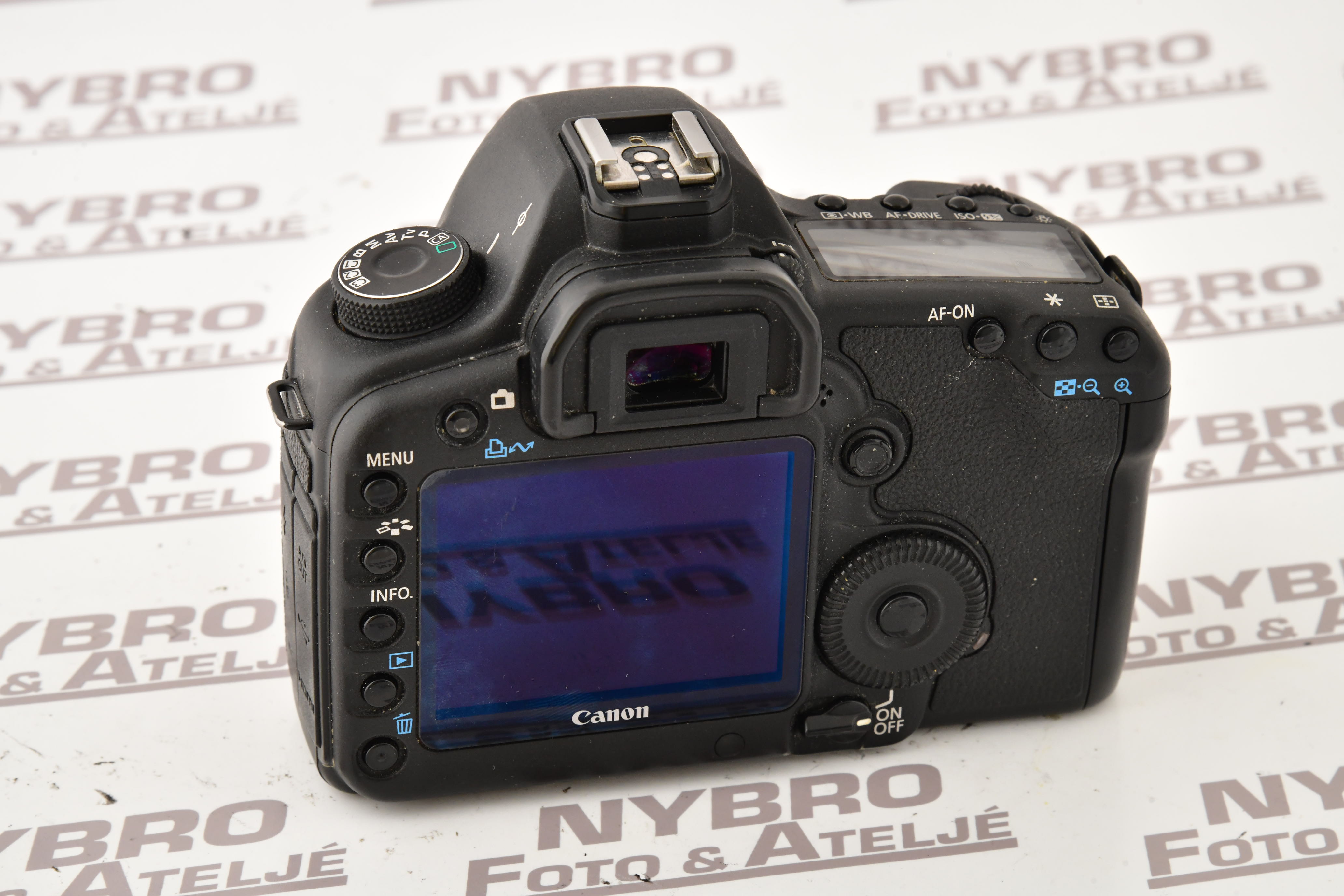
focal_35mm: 120
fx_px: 4480
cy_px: 448
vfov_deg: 11.4
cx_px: 672
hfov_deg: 17.1
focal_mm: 120
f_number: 14
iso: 1600
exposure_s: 1/160
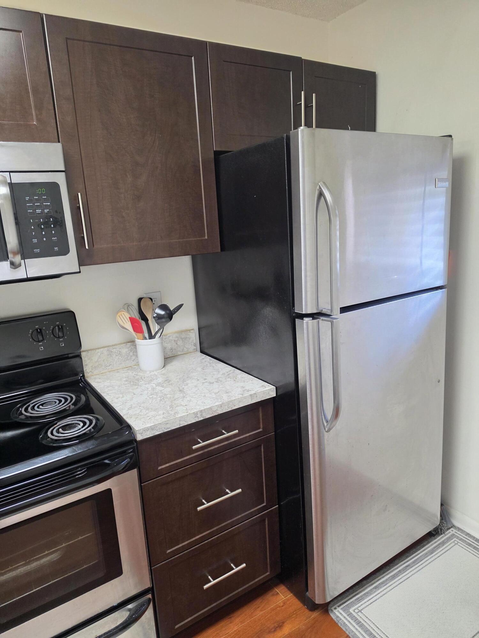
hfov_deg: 58.9
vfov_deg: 73.9
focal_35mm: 23
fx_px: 424
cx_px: 240
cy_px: 319
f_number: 1.4
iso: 200
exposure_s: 1/120
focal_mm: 6.5
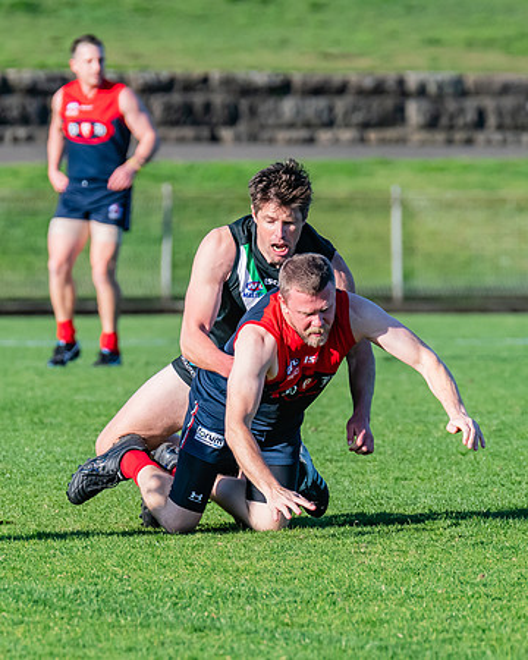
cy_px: 360
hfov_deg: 1.9
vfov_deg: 2.4
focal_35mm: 798
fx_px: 15587
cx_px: 266
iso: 800
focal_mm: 380
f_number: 7.1
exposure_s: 1/1600
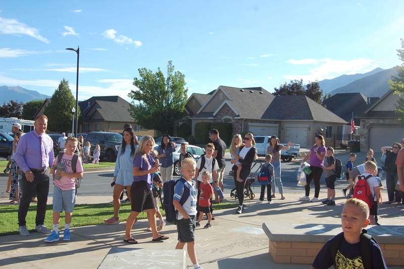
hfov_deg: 46.4
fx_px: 471
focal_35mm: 42
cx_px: 202
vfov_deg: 31.8
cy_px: 134
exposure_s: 1/250
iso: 200
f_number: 8
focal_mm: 28
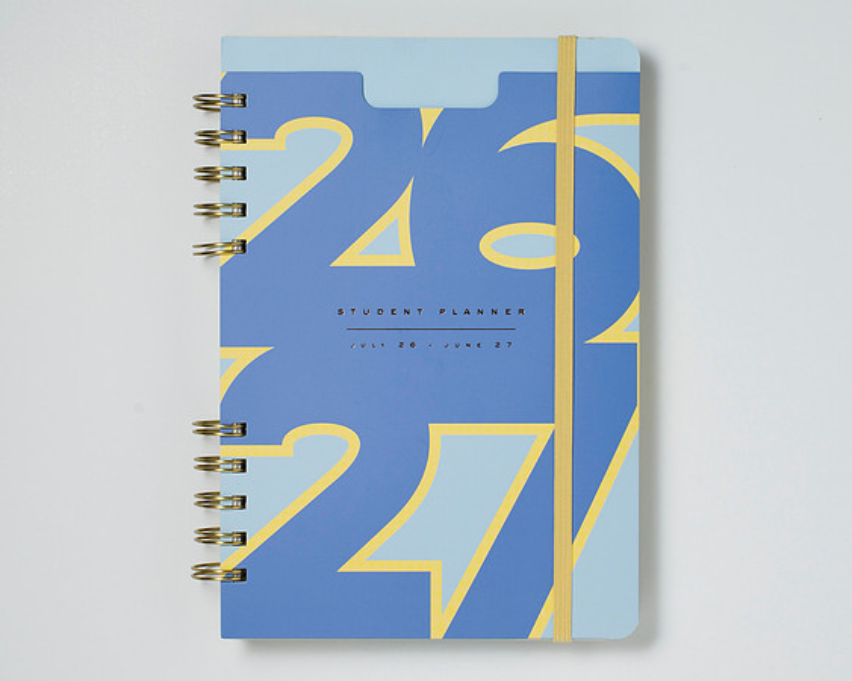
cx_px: 454
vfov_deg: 19.9
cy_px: 338
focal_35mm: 77
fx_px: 1946
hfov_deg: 24.7
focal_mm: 50
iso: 200
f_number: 9
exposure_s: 1/200
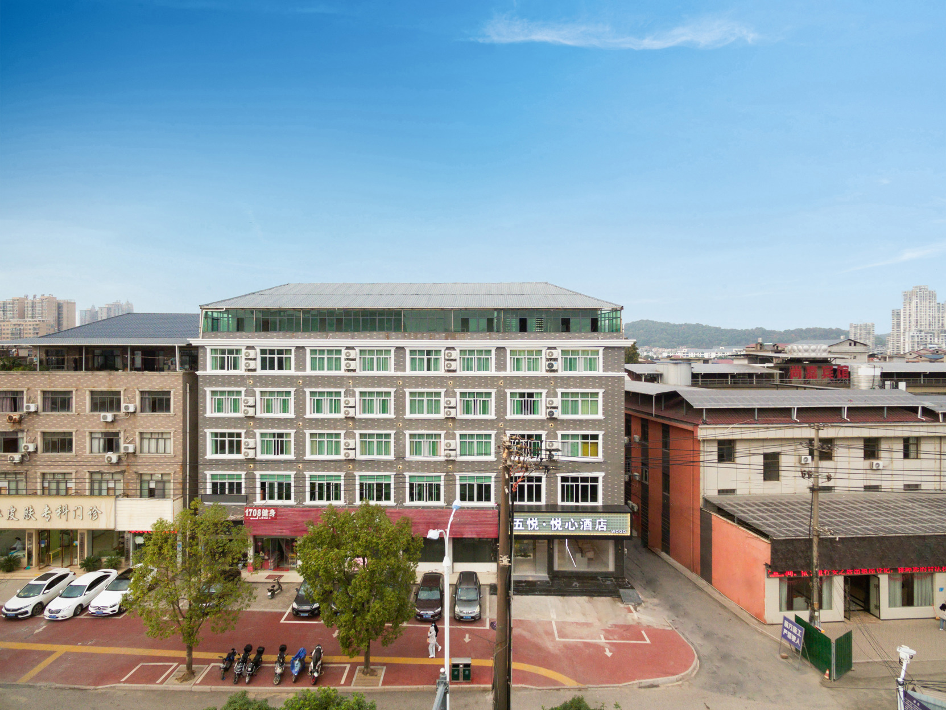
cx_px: 473
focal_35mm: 20
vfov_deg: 66.0
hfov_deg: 81.7
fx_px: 547
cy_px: 355
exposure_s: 1/320
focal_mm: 3.61
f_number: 2.8
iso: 400
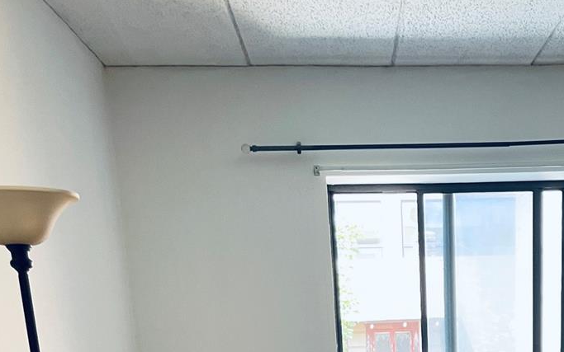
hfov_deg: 32.3
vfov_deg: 17.4
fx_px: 953
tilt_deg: -15.4
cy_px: 617
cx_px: 433
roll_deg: +1.6
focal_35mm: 62
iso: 100
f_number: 1.6
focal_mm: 4.2
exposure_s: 1/60
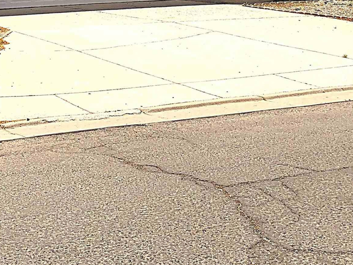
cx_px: 94
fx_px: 917
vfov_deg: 15.8
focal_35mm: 90
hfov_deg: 21.6
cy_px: -43
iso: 20
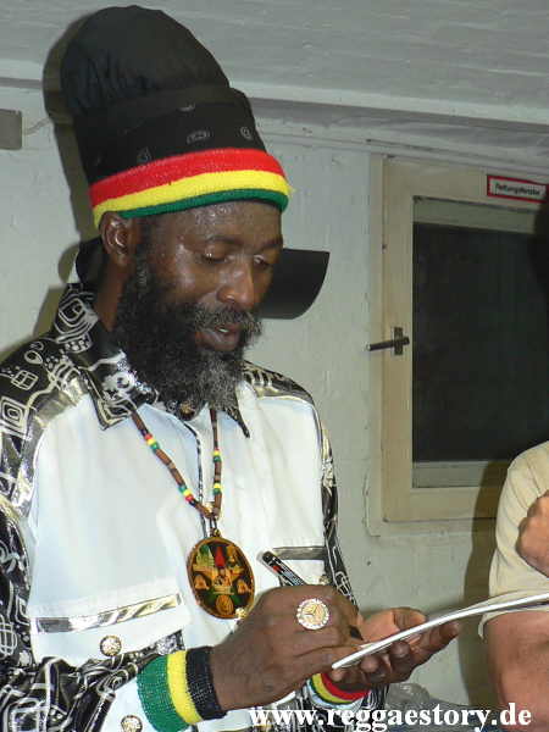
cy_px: 366
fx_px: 740
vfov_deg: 52.6
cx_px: 274
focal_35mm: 35
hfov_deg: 40.7
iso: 100
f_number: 2.8
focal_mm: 6
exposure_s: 1/60
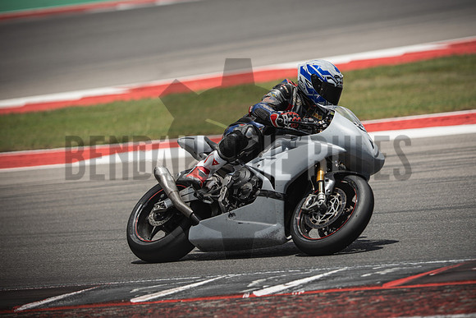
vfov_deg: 4.6
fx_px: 3967
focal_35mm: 300
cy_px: 159
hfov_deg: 6.9
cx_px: 238
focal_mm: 200
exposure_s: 1/2000
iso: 125
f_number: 2.8
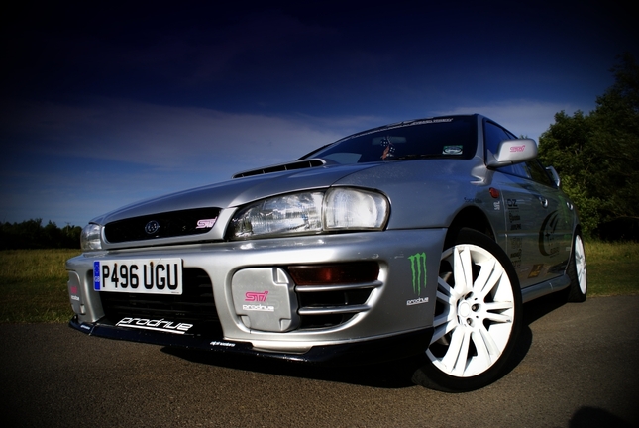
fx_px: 480
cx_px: 320
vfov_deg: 48.1
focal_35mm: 27
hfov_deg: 67.3
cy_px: 214
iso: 100
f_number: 3.5
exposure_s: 1/2000
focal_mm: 18
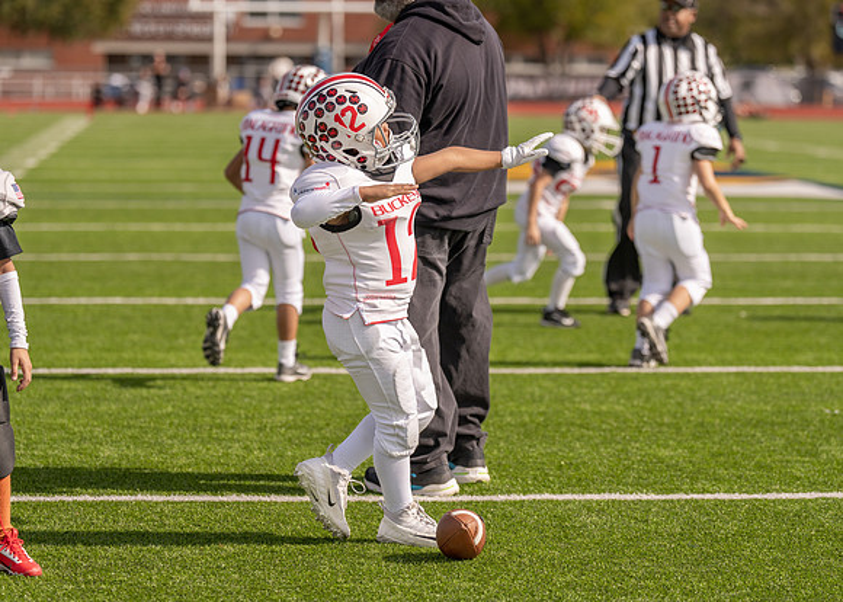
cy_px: 298
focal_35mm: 144
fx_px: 3439
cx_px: 413
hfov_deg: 14.0
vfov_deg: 10.0
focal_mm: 118
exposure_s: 1/2500
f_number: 2.8
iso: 100
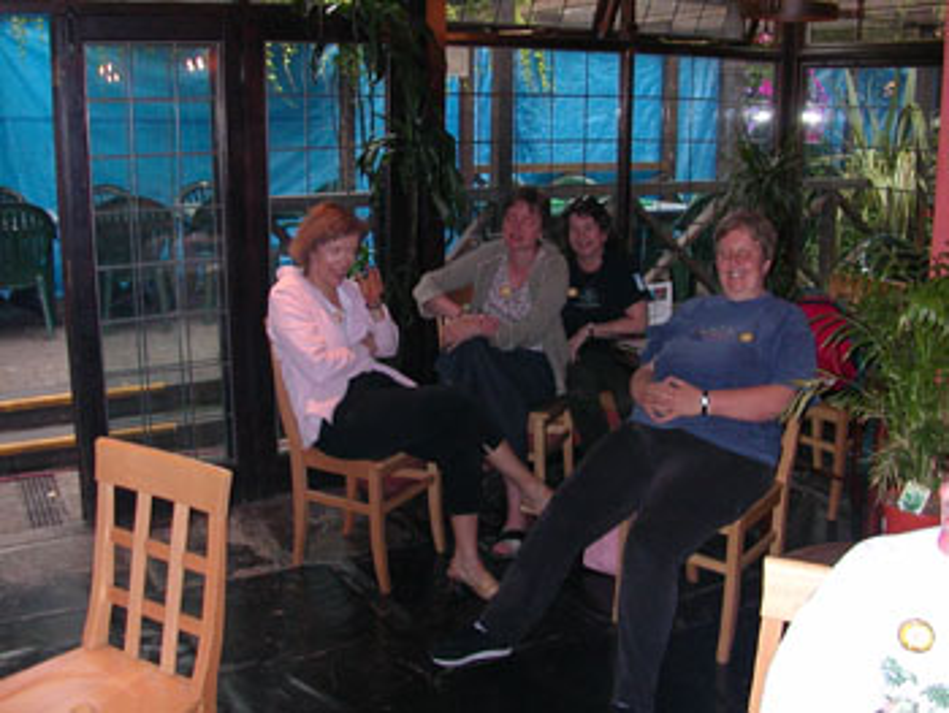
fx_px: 1015
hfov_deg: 50.1
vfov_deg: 38.7
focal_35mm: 37
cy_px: 356
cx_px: 474
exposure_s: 1/59.9
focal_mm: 5.6
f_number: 2.7
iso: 200
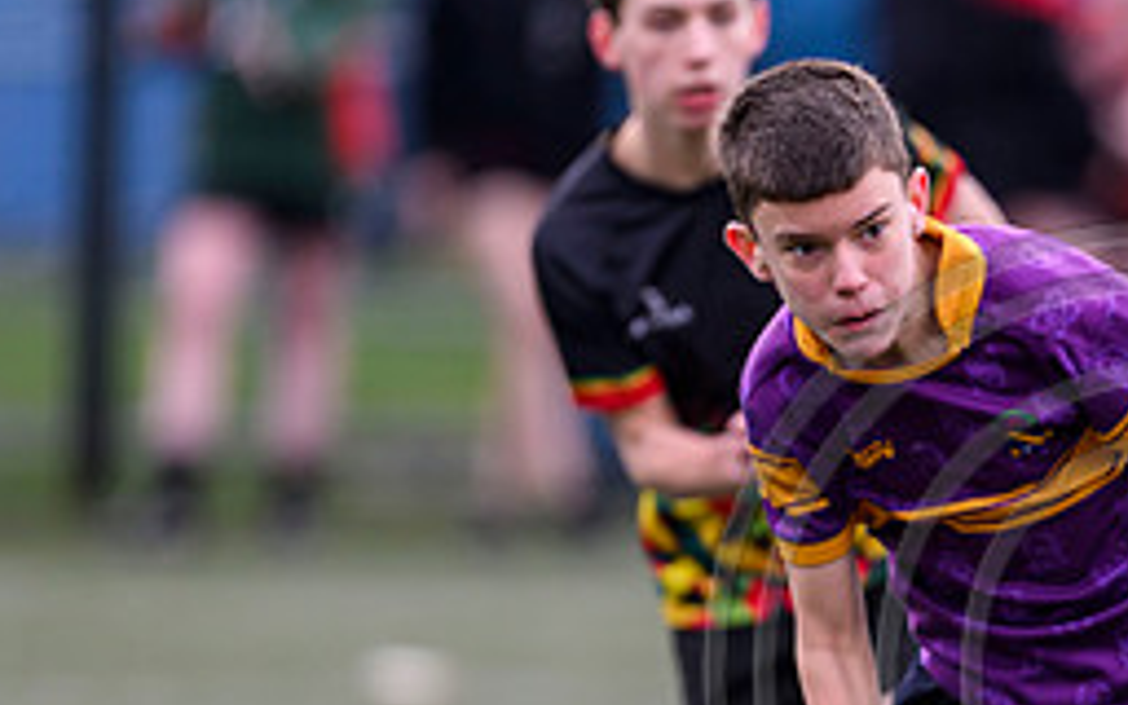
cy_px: 569
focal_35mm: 1145
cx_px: 1462
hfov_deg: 1.8
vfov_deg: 1.1
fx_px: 35199
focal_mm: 400
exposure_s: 1/1600
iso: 500
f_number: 3.2
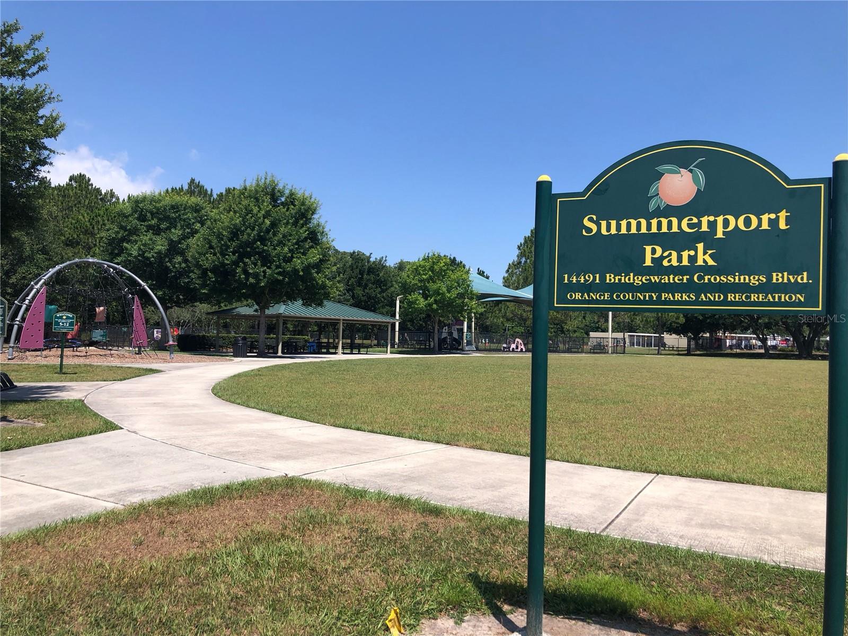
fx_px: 686
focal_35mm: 28
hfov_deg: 63.4
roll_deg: -1.7
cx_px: 424
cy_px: 318
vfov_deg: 49.7
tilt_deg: +0.1
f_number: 1.8
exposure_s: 1/2024
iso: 20
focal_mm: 3.99
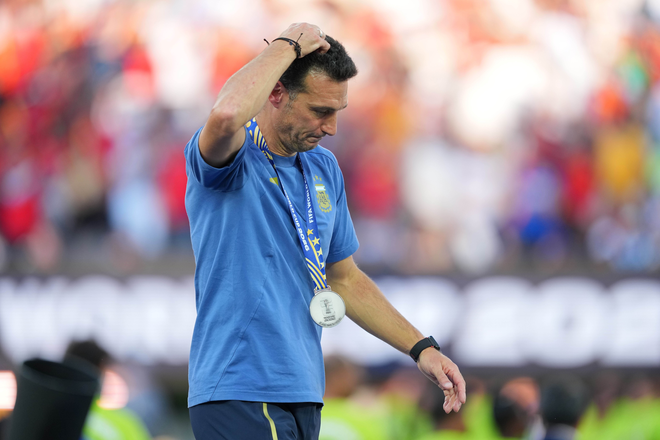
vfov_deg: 3.4
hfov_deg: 5.2
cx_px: 330
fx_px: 7333
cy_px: 220
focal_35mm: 400
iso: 800
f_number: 2.8
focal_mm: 400
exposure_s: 1/2500
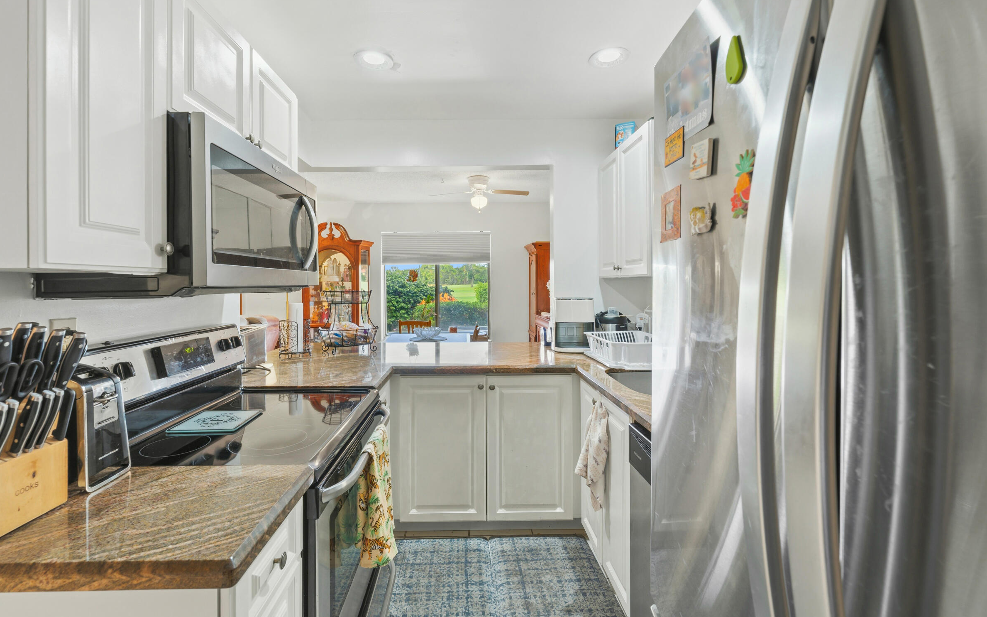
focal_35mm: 15
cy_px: 278
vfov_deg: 74.6
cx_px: 474
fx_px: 403
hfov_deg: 101.4
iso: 250
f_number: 9
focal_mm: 14
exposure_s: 1.6
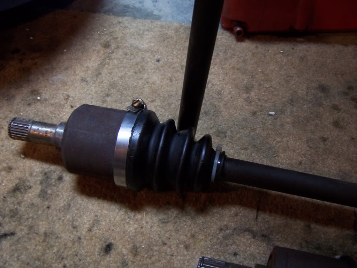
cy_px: 134
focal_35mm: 38
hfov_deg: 49.0
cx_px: 178
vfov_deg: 37.7
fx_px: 392
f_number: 2.8
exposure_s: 1/8
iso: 140
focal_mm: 6.3
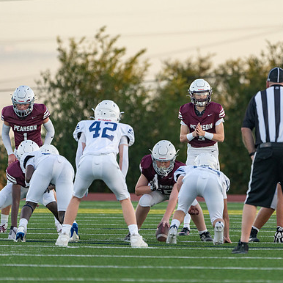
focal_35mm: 566
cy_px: 133
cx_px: 199
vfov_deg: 3.1
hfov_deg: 3.1
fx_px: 5235
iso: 1600
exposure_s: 1/1250
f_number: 5.6
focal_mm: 400
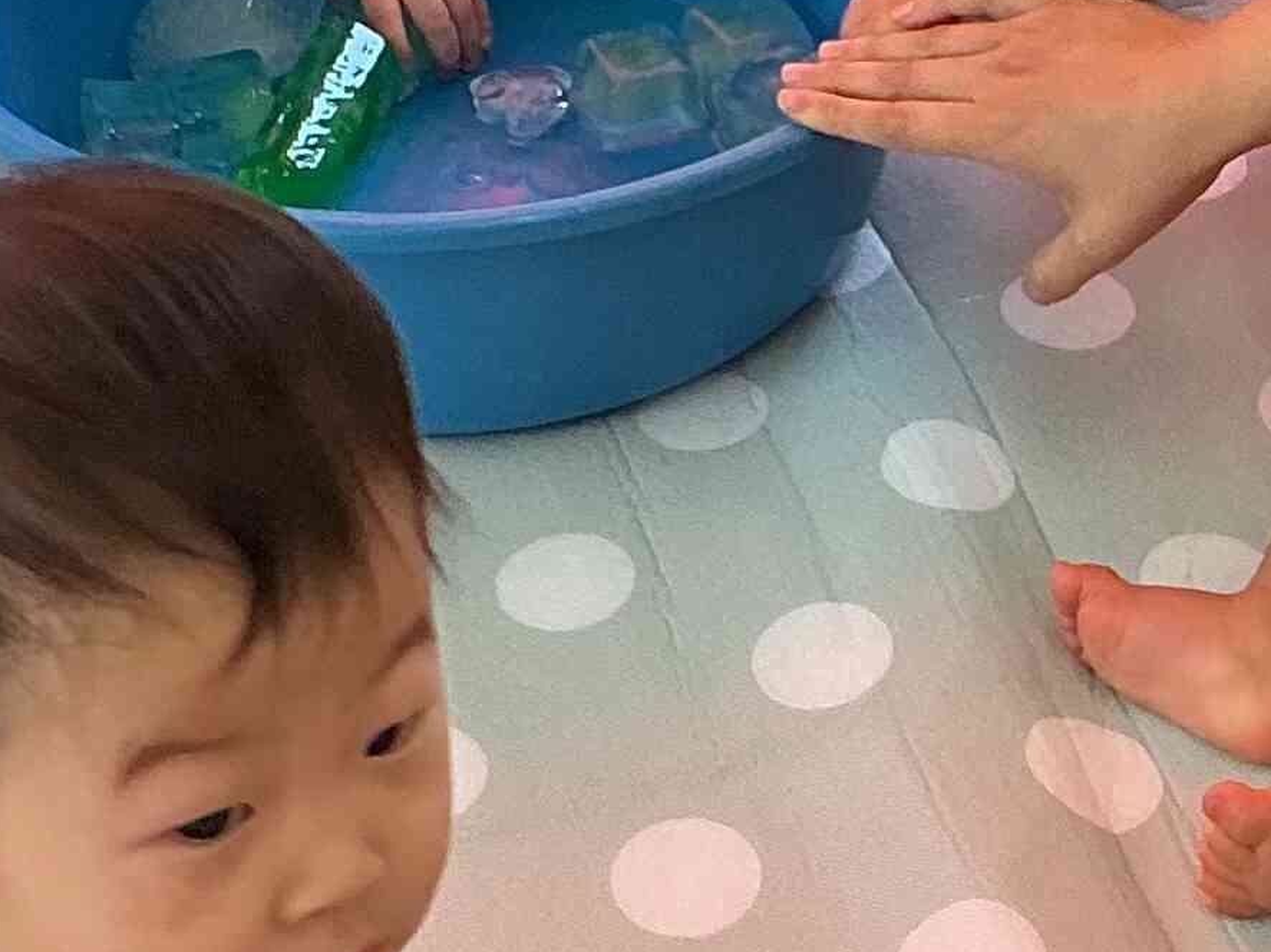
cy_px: -53
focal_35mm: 132
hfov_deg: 14.9
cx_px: 677
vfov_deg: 11.1
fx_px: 4845
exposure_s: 1/120
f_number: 1.8
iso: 50
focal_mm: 3
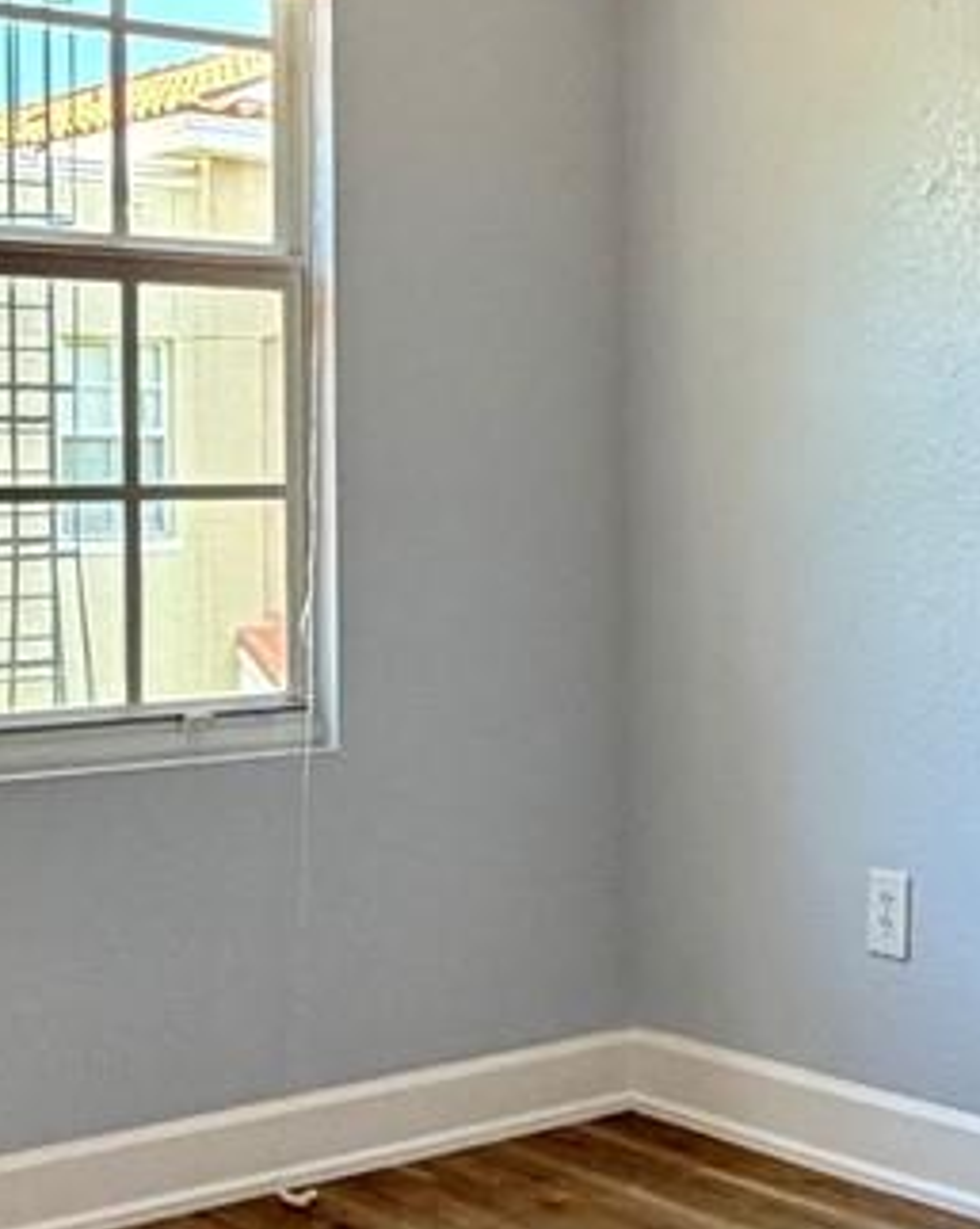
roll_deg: +0.3
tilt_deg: +0.6
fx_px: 2469
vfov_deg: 27.8
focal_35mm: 68
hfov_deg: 21.9
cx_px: 896
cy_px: 469
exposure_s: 1/120
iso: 200
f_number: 2.2
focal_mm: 2.22
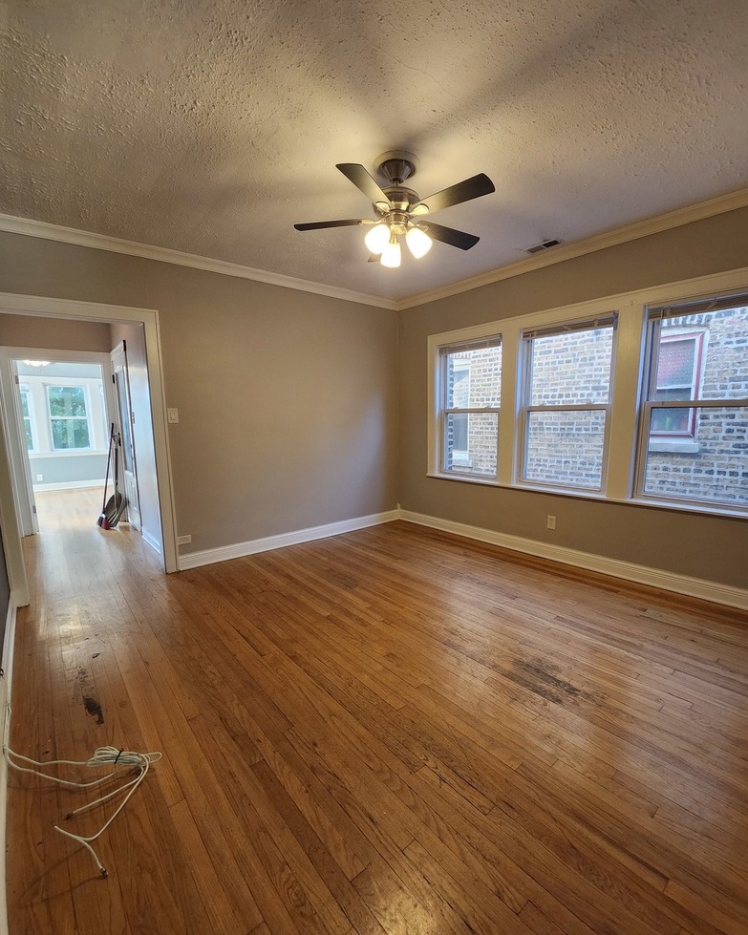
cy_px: 472
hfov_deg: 88.0
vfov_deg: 100.7
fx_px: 387
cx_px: 379
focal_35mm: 14
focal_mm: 1.74
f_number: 2.2
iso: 250
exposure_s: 1/60
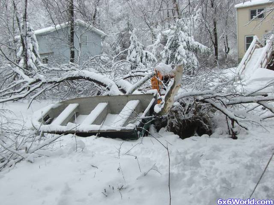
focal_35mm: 38
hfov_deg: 49.0
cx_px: 137
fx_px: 301
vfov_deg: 37.7
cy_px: 102
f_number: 4.3
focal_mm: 6.2
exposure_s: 1/640
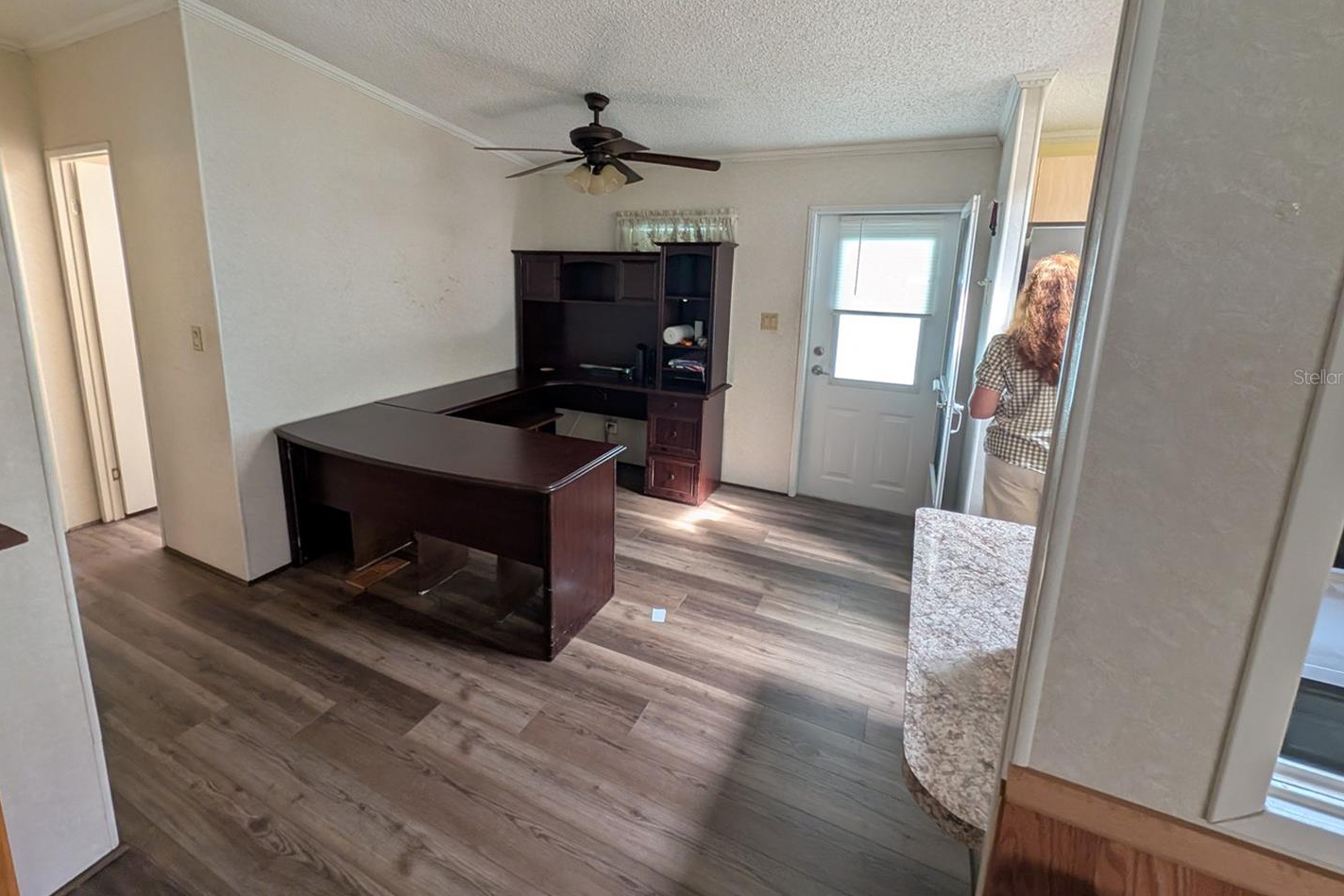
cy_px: 377
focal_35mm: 14
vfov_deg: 80.6
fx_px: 523
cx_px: 630
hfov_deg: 104.1
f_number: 1.7
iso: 70
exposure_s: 1/51.3
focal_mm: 2.02
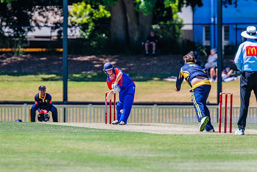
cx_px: 116
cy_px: 79
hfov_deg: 3.1
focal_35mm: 661
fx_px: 4717
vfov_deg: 2.1
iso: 640
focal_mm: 600
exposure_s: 1/2000
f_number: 6.3
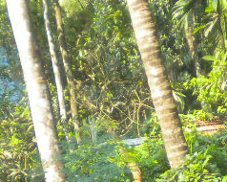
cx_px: 210
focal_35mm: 147
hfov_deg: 13.0
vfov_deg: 10.1
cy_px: 289
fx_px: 987
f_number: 3.1
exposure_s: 1/207
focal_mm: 6.3
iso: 113
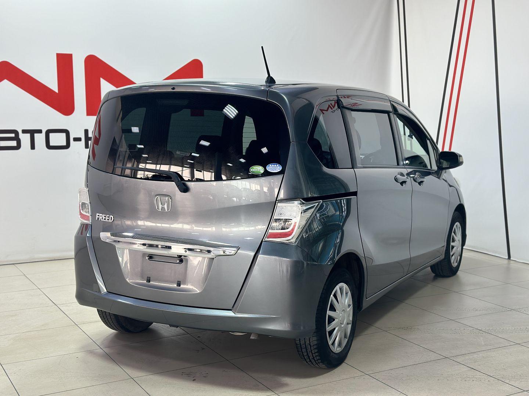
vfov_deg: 30.3
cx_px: 264
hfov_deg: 39.7
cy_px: 198
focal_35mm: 48
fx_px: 734
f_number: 1.78
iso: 80
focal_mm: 6.86
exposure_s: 1/100
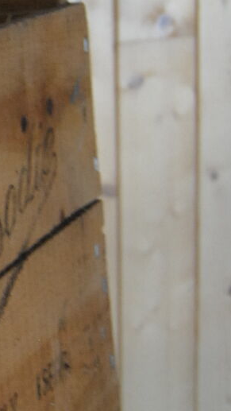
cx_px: -252
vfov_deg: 19.1
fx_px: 1219
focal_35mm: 112
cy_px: 228
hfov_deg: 9.9
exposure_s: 1/30
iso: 720
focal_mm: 19
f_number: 3.5
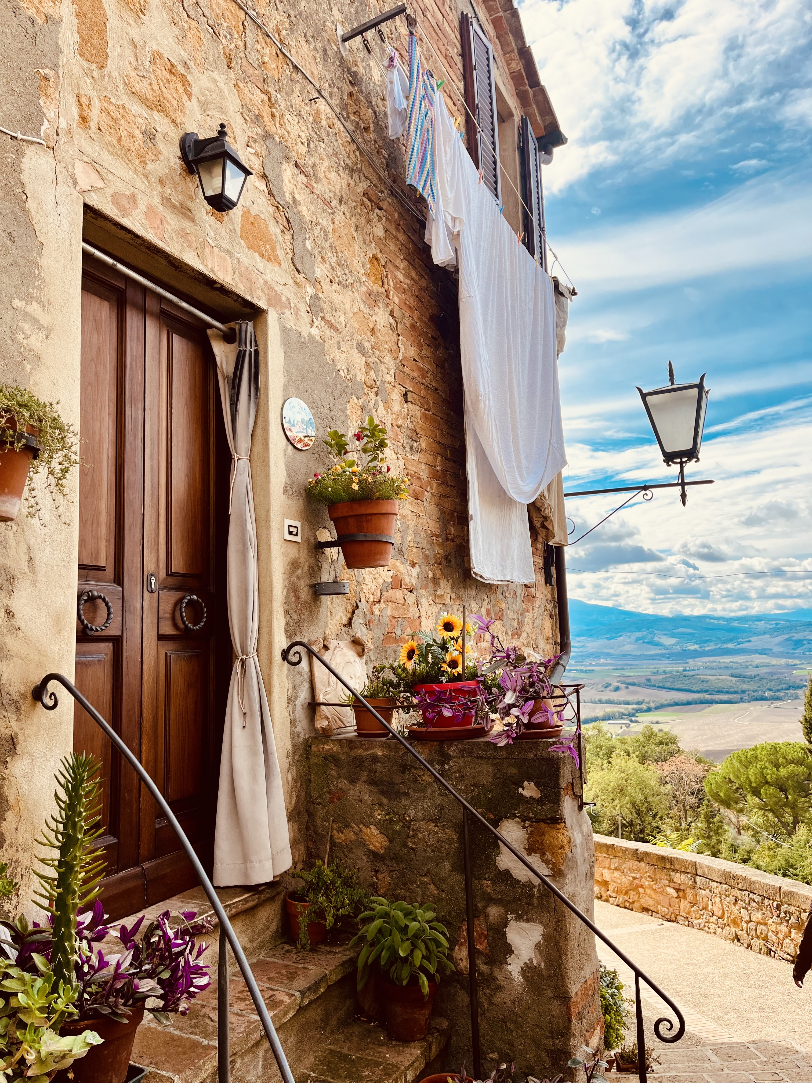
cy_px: 542
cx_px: 406
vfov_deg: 67.3
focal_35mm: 26
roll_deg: +2.8
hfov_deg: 53.1
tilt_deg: +7.0
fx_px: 813
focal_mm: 5.1
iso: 50
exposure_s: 1/1957
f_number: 1.6
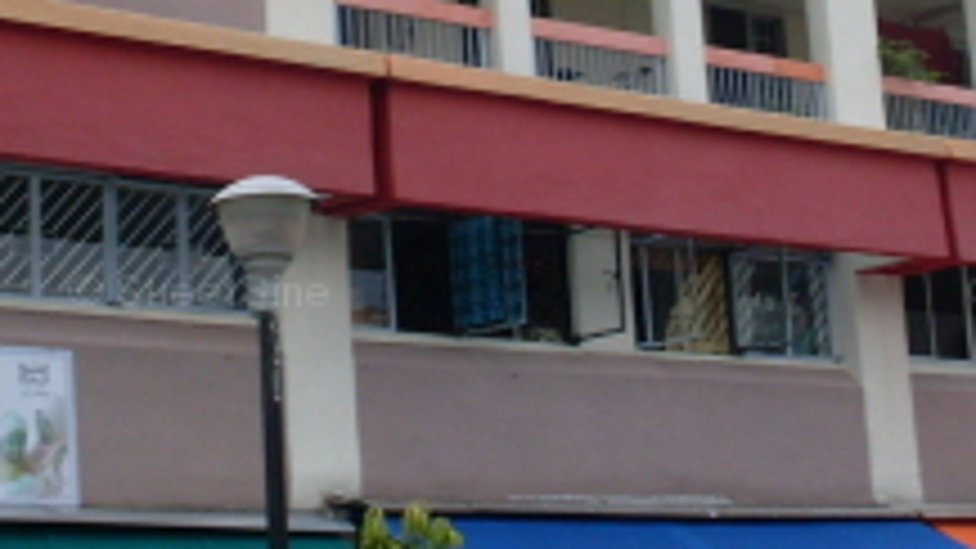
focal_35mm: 105
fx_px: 2717
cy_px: -153
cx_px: 405
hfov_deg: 20.3
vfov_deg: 11.3
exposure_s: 1/180
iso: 80
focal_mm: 6.3
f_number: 8.4
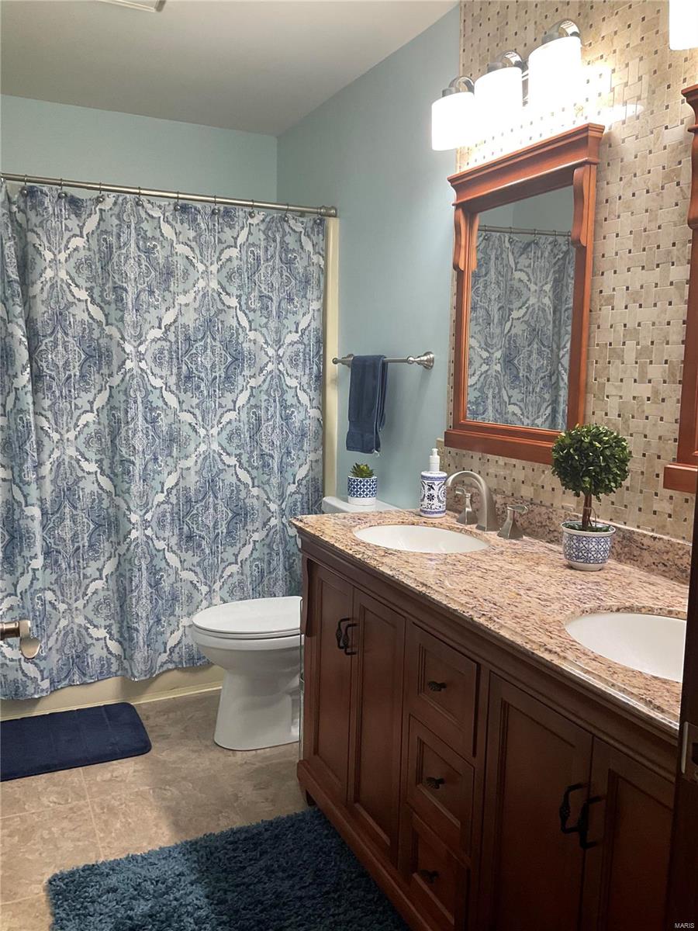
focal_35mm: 29
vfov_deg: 61.7
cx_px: 349
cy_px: 466
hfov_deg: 48.2
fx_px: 780
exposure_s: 1/60
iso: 64
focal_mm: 3
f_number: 1.8
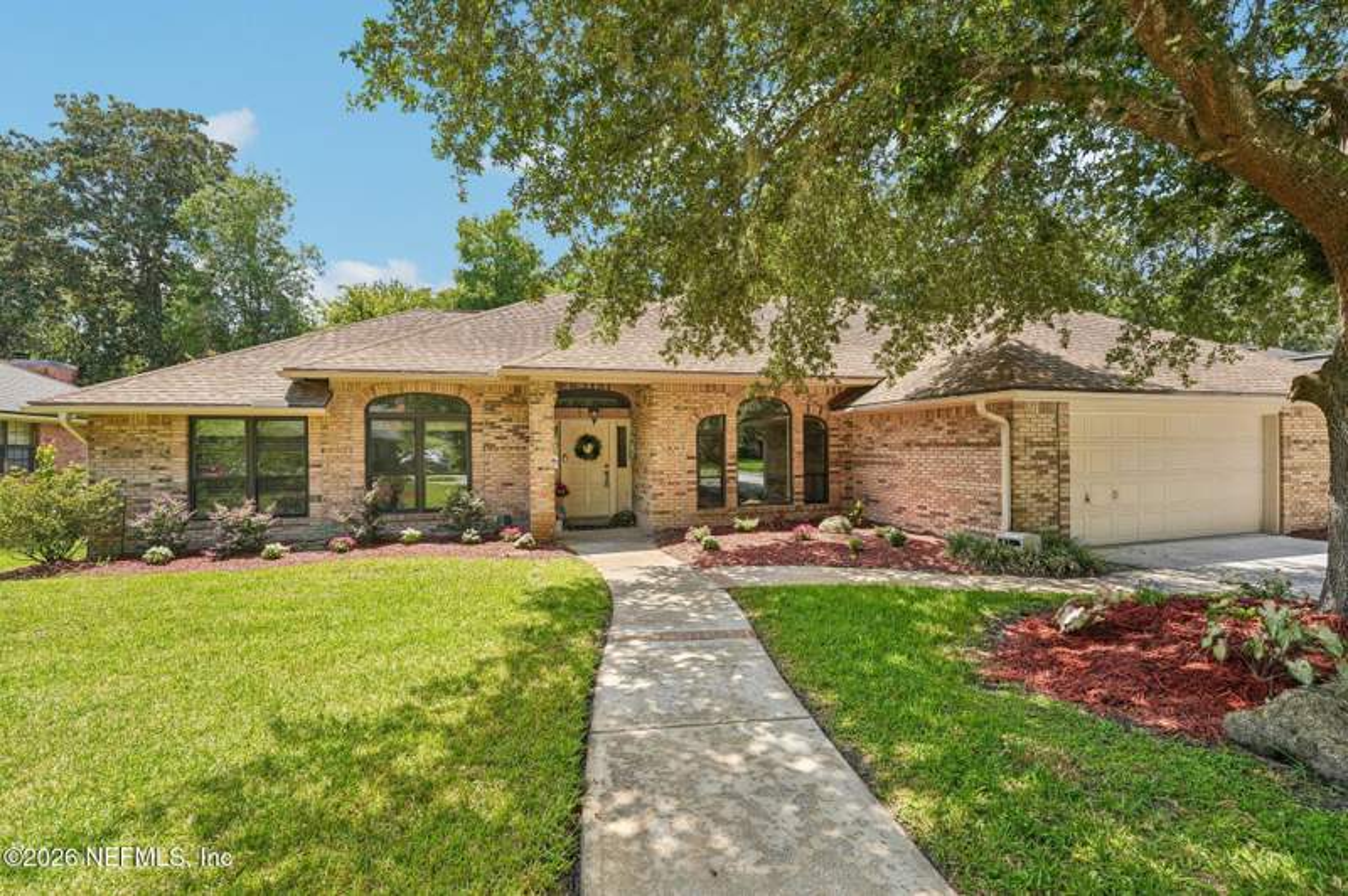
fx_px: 572
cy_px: 448
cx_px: 674
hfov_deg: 99.3
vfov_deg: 76.1
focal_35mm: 15
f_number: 9
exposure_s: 1/160
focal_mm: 15.3
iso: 400
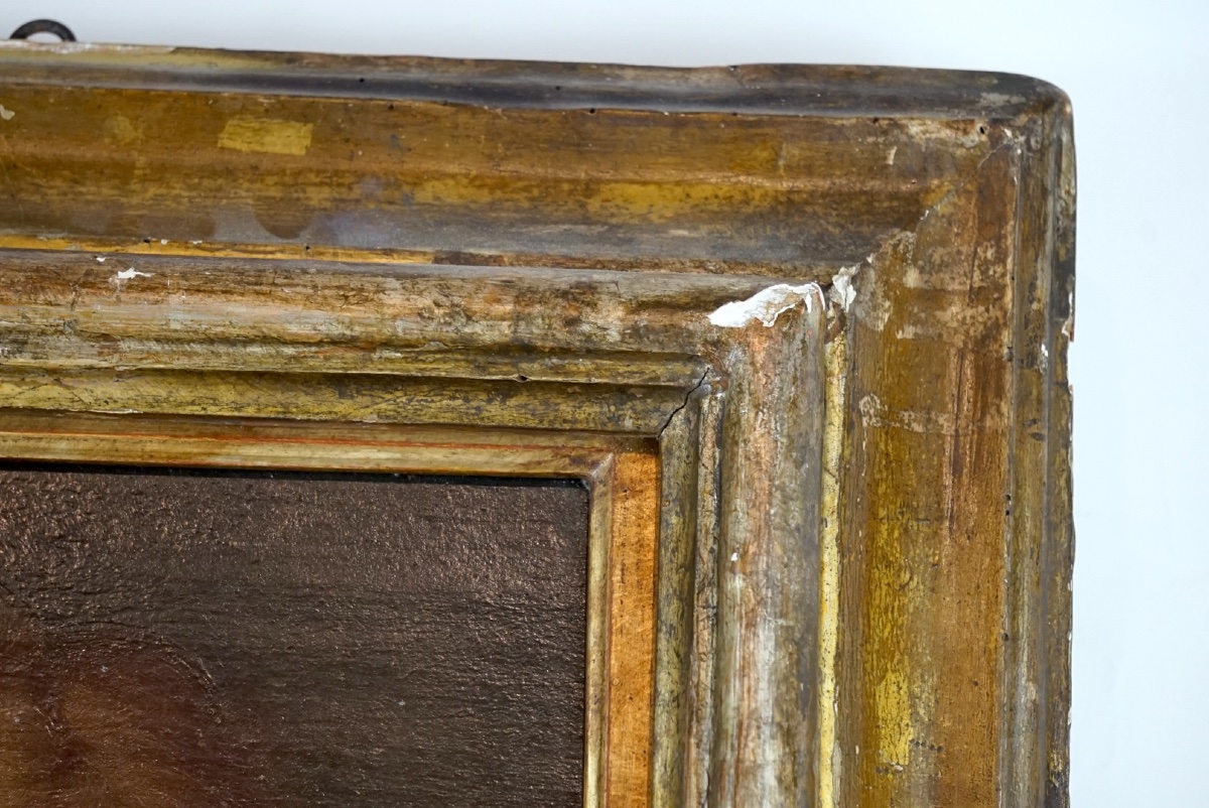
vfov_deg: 5.5
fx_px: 8402
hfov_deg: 8.2
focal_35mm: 250
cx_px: 604
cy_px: 404
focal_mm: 167
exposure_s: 1/320
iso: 1250
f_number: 6.3
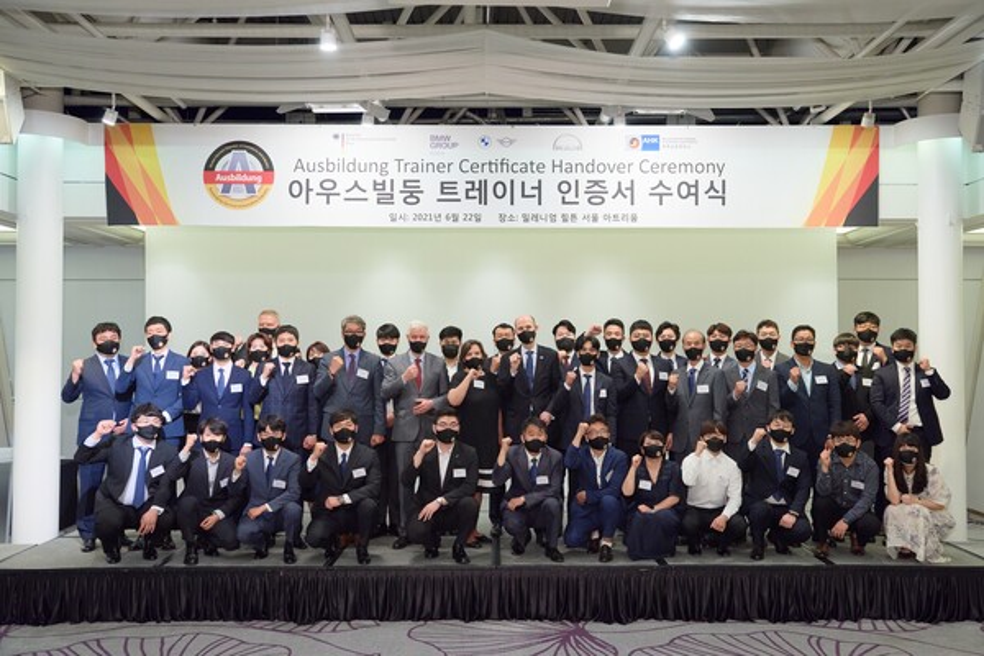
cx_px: 492
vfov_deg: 36.9
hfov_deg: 53.1
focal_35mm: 36
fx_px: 984
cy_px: 328
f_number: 4.5
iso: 800
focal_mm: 36
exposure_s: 1/80
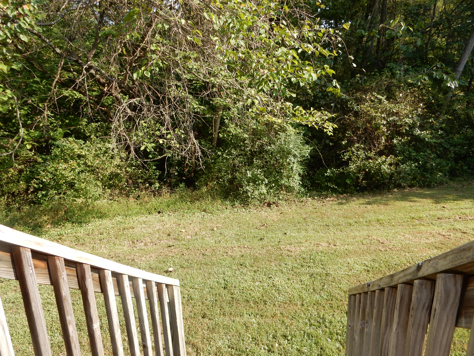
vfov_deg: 54.9
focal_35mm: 25
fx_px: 342
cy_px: 178
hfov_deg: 69.4
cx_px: 237
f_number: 3.7
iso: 125
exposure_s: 1/320
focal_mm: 4.5
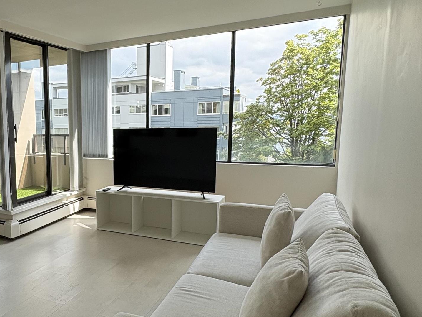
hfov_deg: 55.2
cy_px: 174
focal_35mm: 30
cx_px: 76
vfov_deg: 46.7
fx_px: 366
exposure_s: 1/610
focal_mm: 2.22
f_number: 2.2
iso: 64
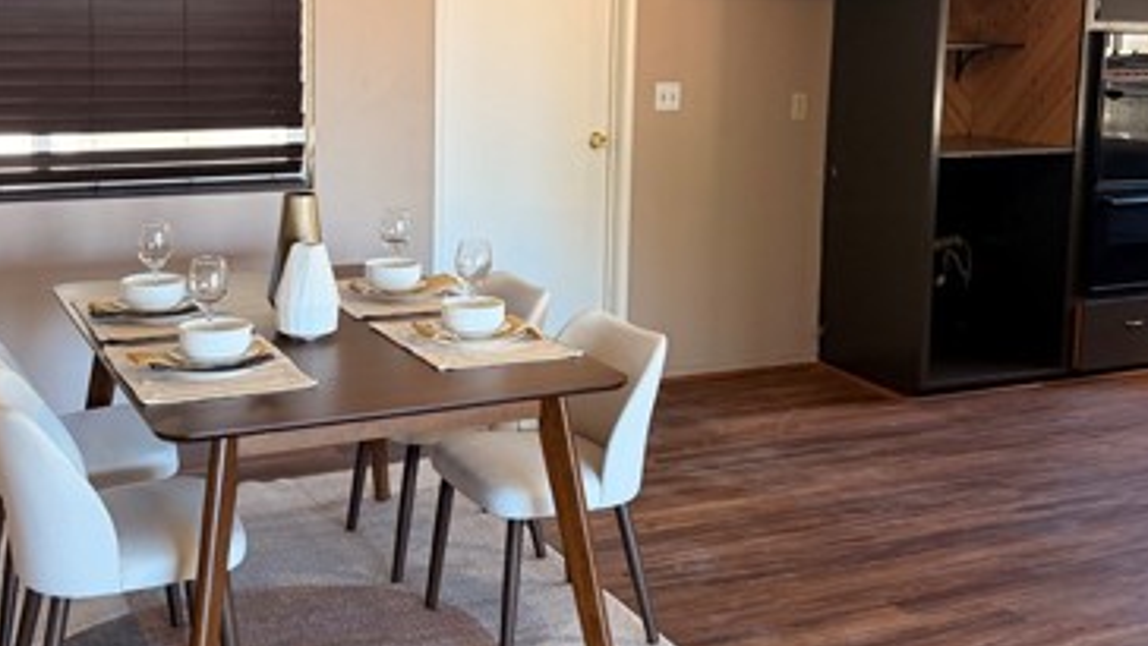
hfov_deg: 44.6
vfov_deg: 25.7
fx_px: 1401
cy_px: 170
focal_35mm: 46
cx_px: 542
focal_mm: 6.76
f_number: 1.78
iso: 200
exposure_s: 1/60
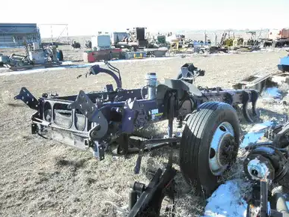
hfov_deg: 61.6
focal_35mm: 29
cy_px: 111
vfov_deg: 48.3
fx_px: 242
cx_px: 146
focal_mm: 5
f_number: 3
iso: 64
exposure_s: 1/320
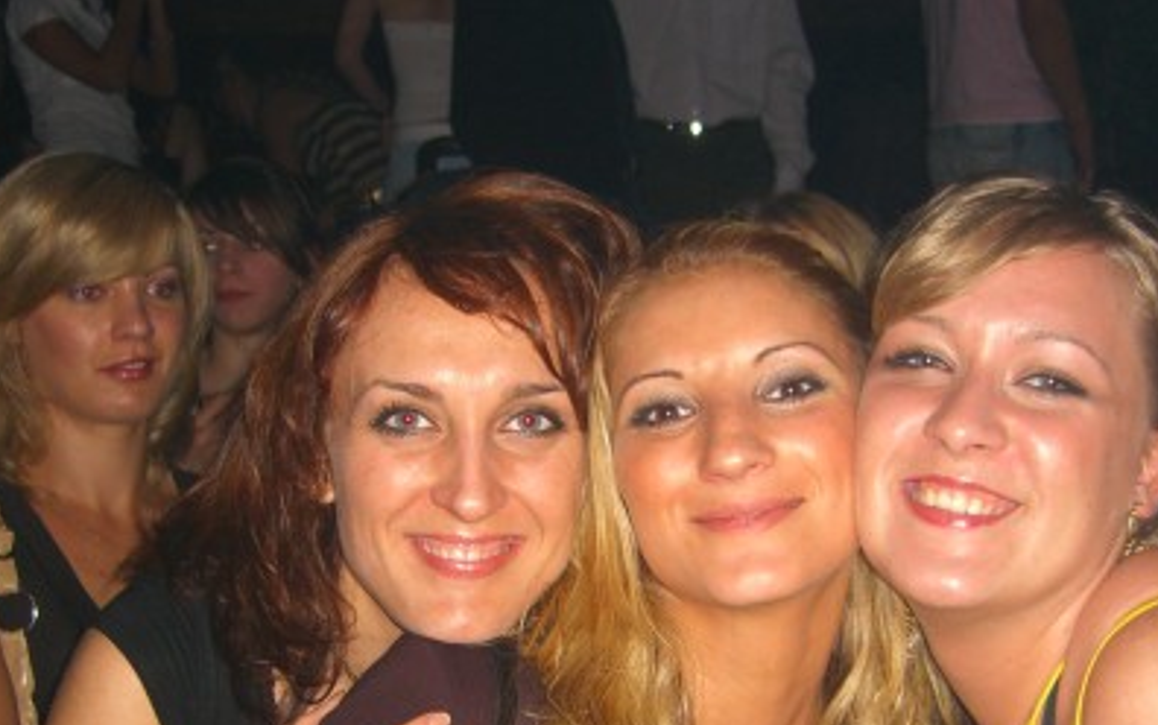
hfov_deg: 33.4
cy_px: 605
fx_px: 1926
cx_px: 649
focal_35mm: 61
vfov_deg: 21.0
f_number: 2.8
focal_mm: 7.9
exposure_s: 1/60
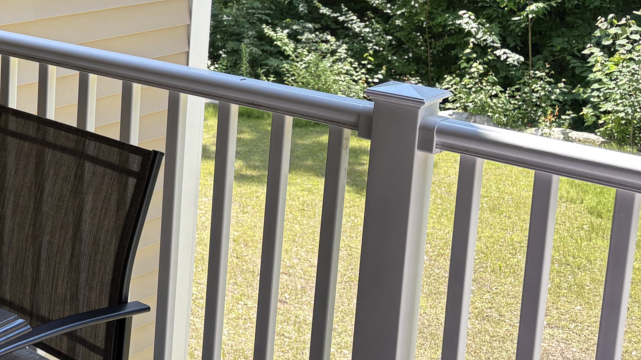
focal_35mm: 68
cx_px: -77
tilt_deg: -8.4
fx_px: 1156
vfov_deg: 17.3
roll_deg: -0.5
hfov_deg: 28.0
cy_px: -1
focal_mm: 5.96
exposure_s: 1/468
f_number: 1.6
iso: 50
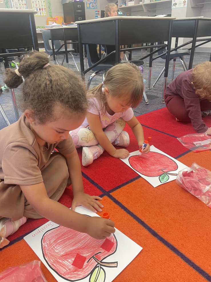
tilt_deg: -26.2
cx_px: 105
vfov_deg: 65.3
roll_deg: +2.3
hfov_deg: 51.4
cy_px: 145
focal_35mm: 27
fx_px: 219
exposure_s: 1/60
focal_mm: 4.2
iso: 160
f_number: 1.6
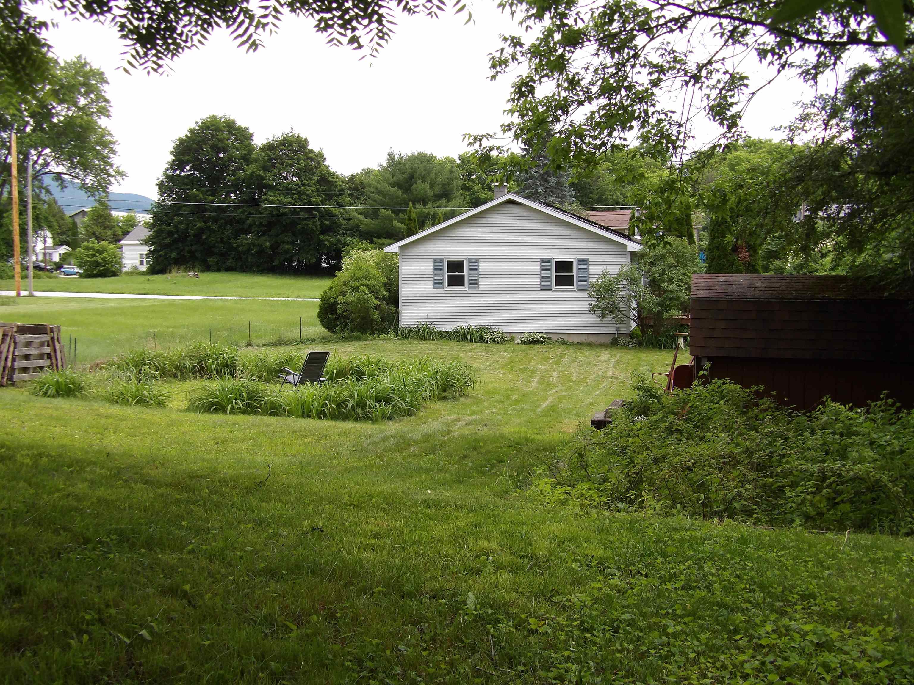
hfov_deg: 47.9
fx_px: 1030
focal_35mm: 39
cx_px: 457
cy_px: 342
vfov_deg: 36.8
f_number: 3.7
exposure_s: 1/430
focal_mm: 7
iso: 100
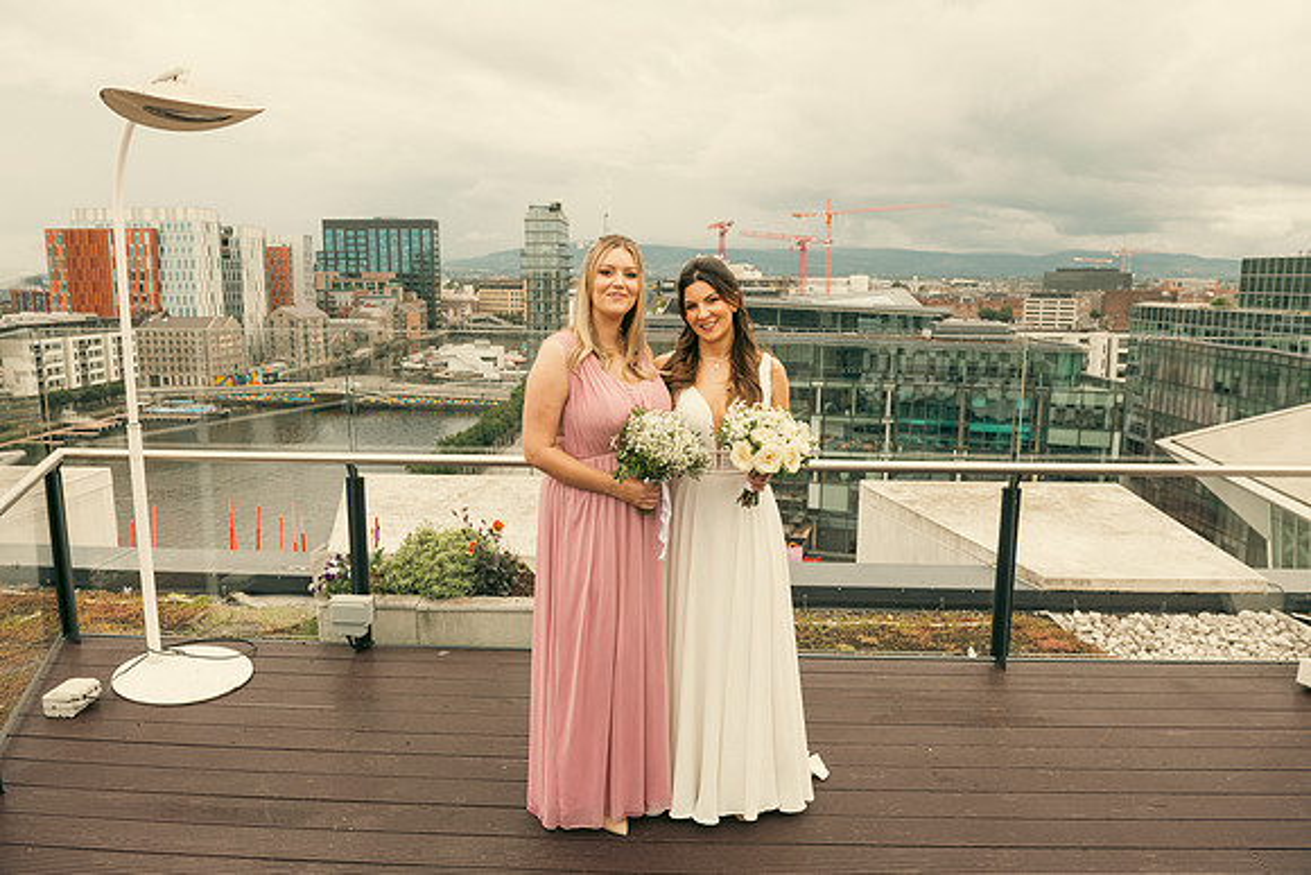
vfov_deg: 53.2
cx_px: 656
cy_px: 438
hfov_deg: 73.7
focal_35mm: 24
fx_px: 874
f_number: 6.3
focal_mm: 24
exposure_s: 1/250
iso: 200
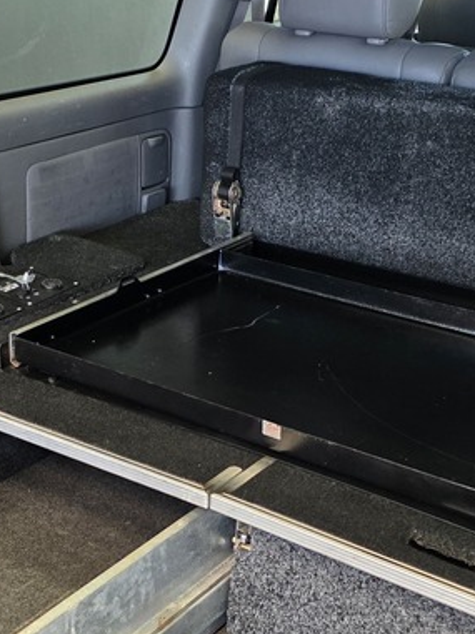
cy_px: 422
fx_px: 1134
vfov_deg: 31.0
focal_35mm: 62
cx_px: 192
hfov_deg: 23.6
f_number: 1.7
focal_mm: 6.25
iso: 160
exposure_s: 1/180
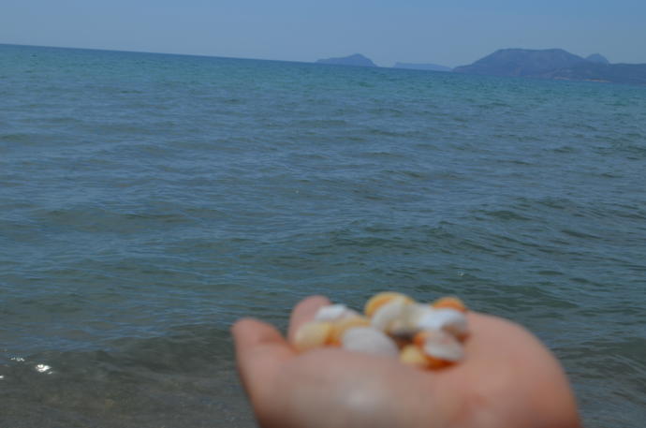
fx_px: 860
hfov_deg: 41.2
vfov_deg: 28.0
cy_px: 214
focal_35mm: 48
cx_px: 323
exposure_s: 1/400
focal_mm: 32
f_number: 10
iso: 100
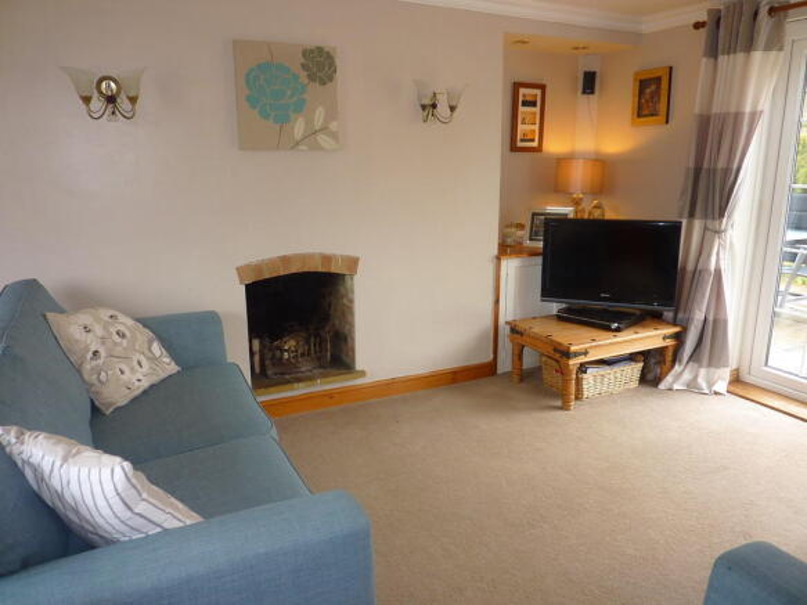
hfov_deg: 69.4
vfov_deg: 54.9
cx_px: 404
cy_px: 302
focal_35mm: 25
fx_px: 583
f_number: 3.3
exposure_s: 1/25
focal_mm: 4.1
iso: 100
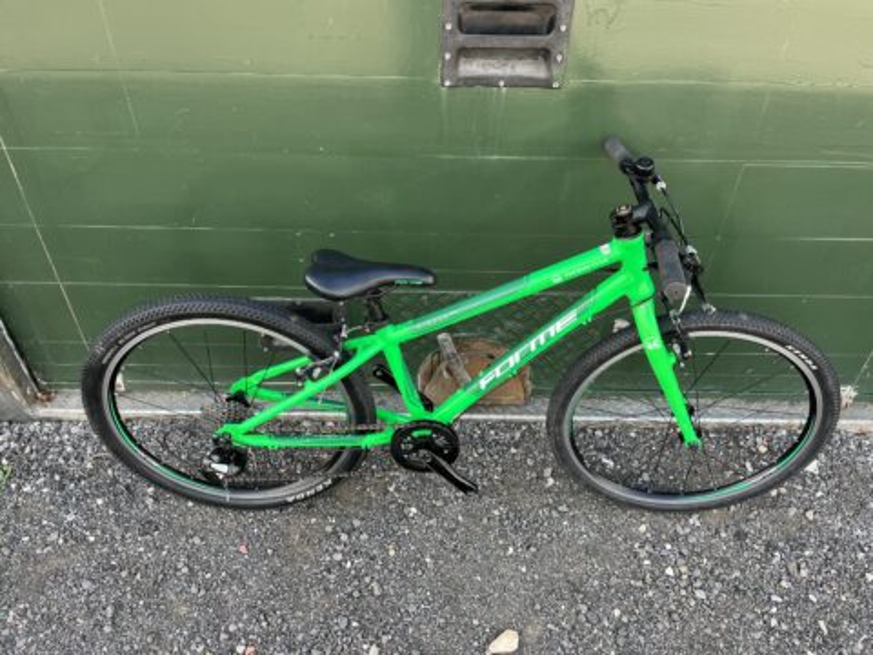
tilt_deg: -38.9
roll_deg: +2.4
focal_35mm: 26
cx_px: 436
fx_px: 656
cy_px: 328
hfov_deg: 67.3
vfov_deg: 53.1
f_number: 1.6
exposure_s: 1/169
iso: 40
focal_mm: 5.1
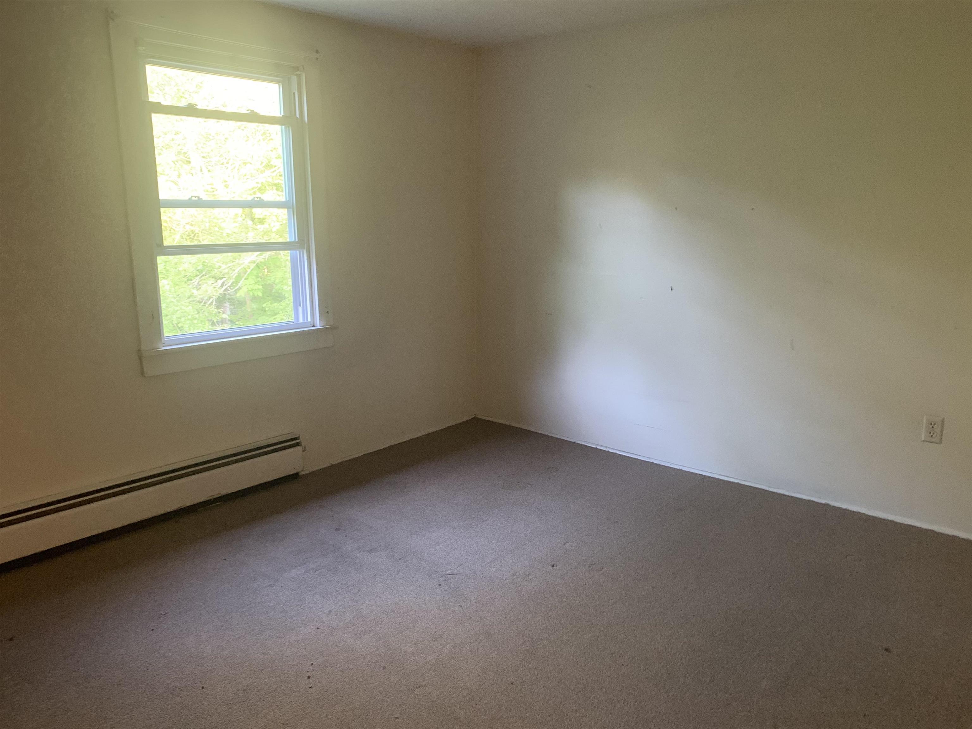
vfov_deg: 53.1
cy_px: 364
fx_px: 730
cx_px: 486
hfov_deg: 67.3
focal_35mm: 26
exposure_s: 1/33
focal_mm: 4.25
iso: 400
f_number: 1.8
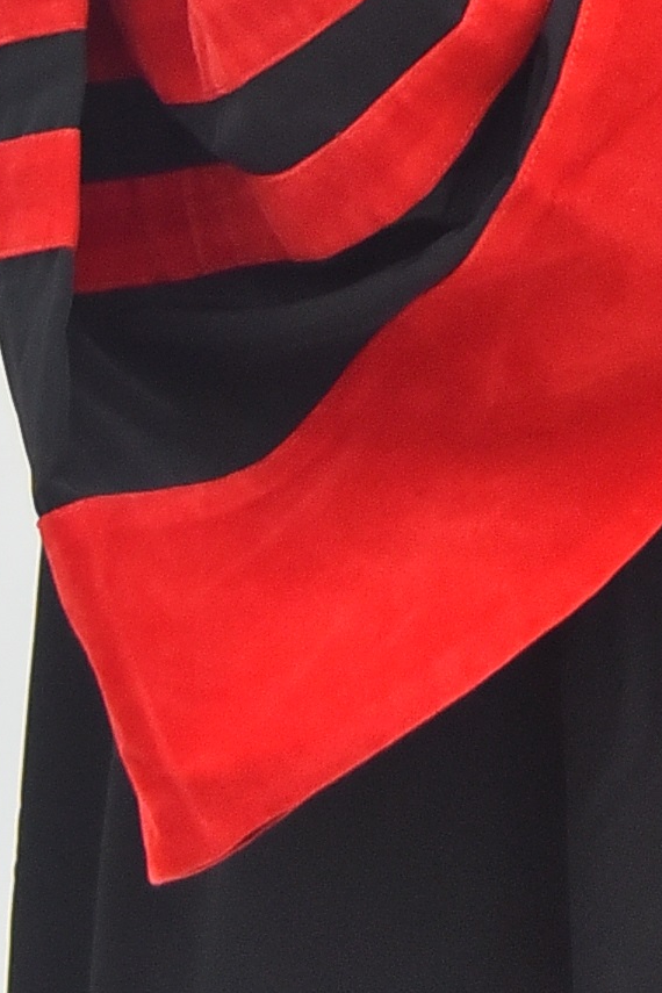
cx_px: 782
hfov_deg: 6.5
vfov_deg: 9.1
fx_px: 5820
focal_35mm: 211
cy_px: -1031
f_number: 4
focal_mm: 40
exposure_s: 1/125
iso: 1600
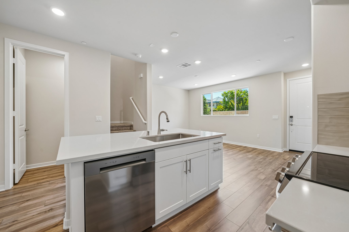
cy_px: 116
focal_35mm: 13
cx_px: 174
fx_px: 126
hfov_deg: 108.3
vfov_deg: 85.4
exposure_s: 1/20
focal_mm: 13
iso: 400
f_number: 8
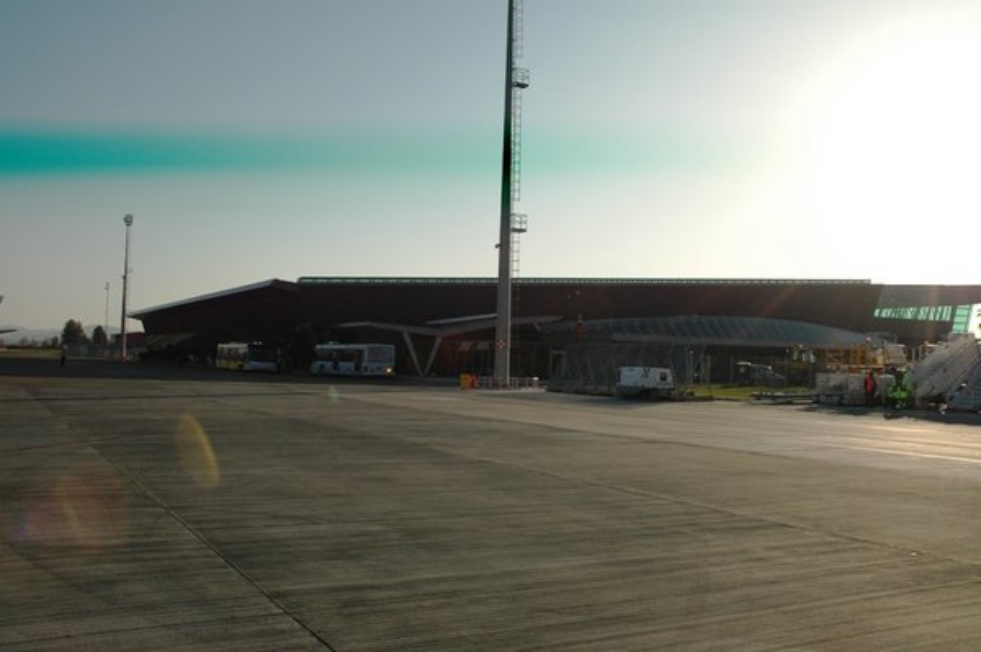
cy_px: 326
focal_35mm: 36
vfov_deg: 36.8
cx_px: 490
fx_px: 980
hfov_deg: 53.2
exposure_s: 1/500
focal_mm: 24
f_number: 11
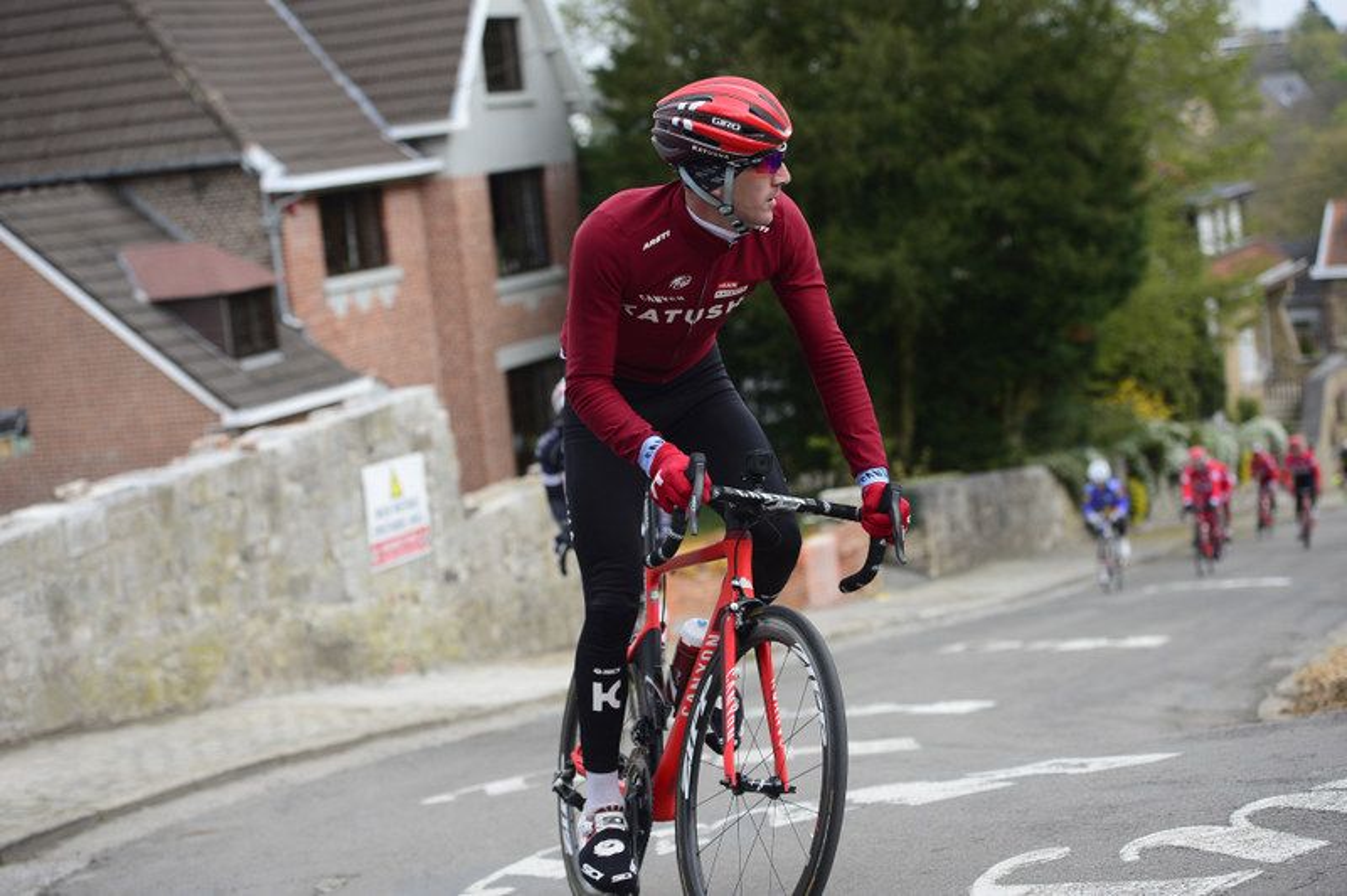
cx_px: 674
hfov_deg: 28.9
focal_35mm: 70
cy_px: 448
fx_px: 2617
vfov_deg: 19.4
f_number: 3.5
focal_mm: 70
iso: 400
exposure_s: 1/1000
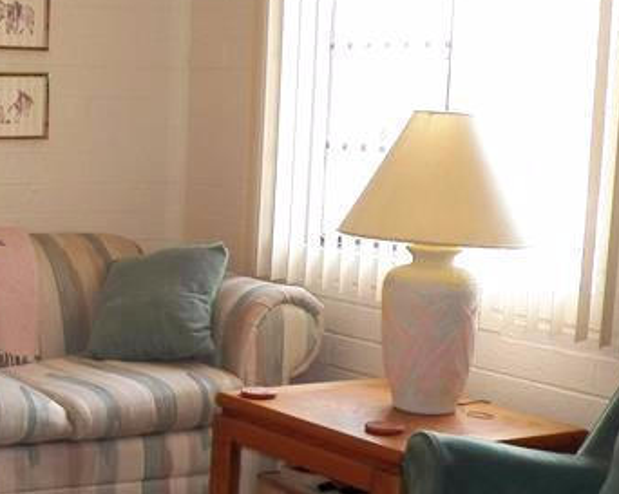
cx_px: -161
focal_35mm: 80
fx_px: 1464
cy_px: 304
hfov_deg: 21.8
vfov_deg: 19.1
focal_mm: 4.9
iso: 125
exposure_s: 1/60
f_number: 2.8
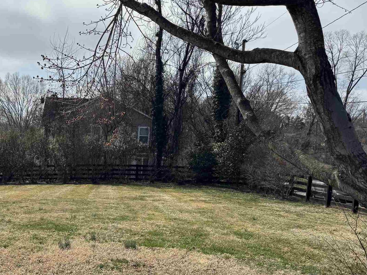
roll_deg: -2.3
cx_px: 44
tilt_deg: -6.4
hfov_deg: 38.0
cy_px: 199
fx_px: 498
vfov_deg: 30.5
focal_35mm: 47
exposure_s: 1/6410
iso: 80
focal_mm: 6.76
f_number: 1.78
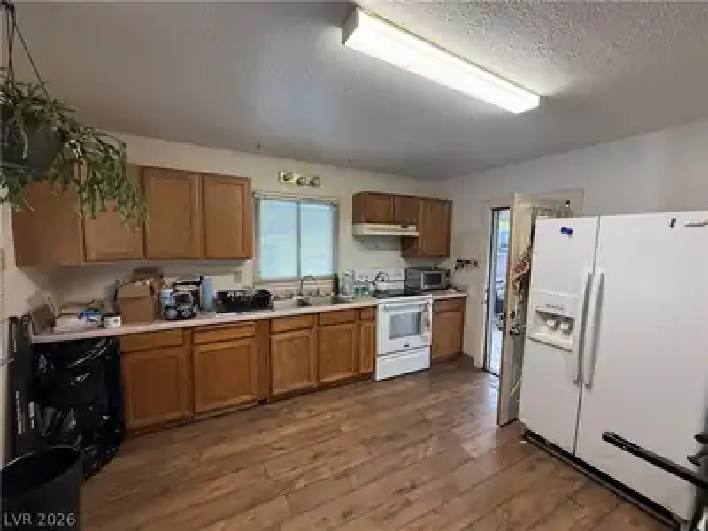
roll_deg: -1.7
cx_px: 354
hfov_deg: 102.1
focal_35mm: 14
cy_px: 266
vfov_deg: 85.7
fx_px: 286
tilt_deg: -5.0
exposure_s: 1/120
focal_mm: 2.22
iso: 320
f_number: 2.2
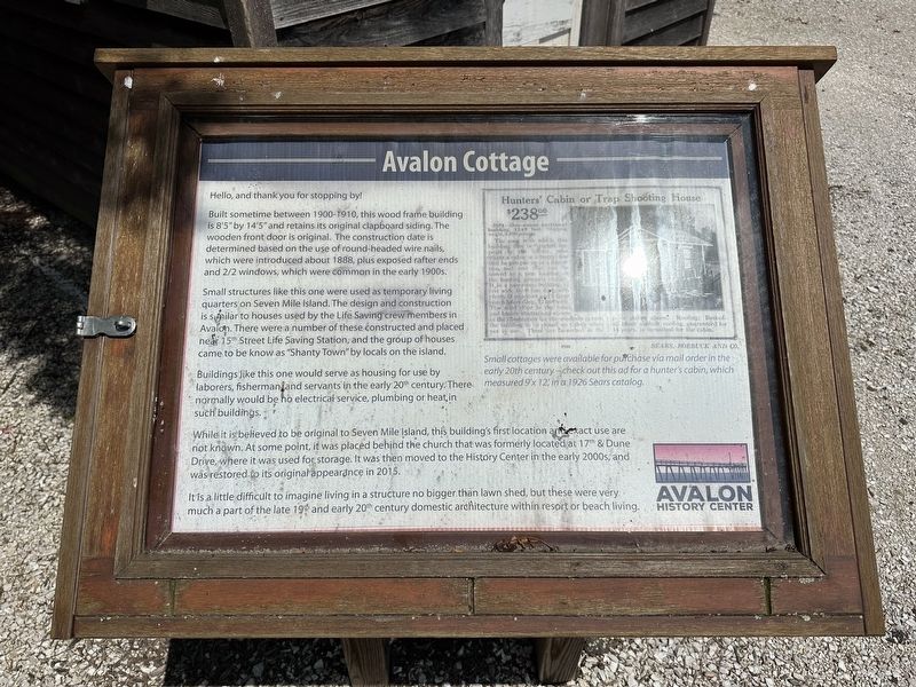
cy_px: 344
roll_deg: -0.3
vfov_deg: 56.8
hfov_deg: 71.6
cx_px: 458
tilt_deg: -39.6
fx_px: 635
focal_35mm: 24
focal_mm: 6.86
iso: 80
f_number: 1.78
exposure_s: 1/18519
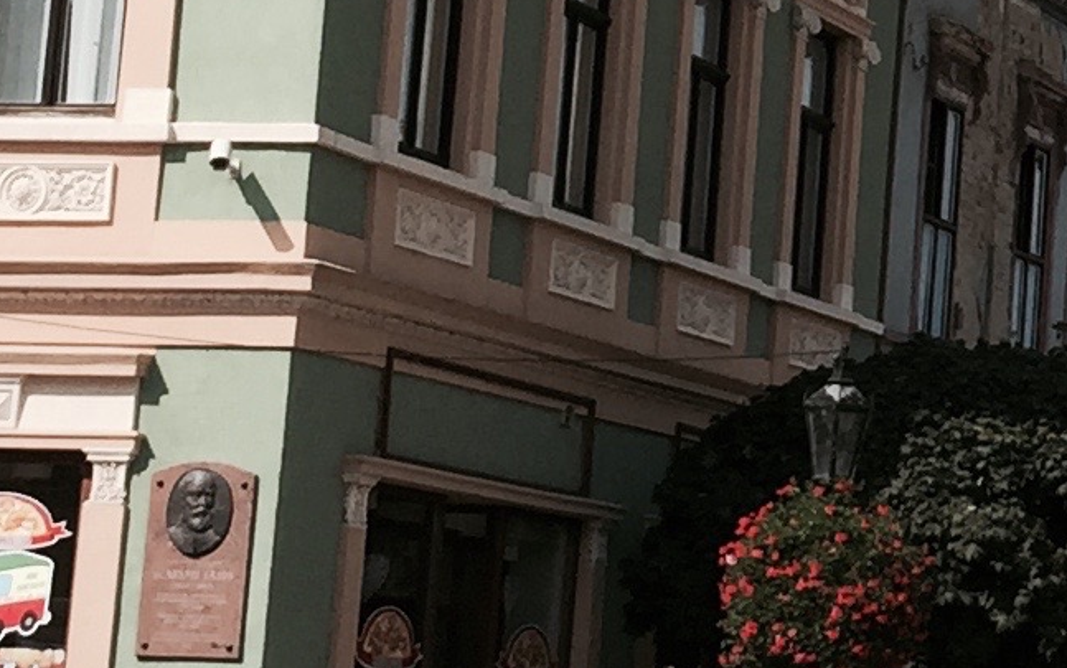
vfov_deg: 8.4
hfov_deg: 12.9
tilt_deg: +10.9
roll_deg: -2.9
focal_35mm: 155
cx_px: 1469
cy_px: -36
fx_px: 4509
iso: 32
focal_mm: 4.15
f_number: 2.2
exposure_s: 1/2198
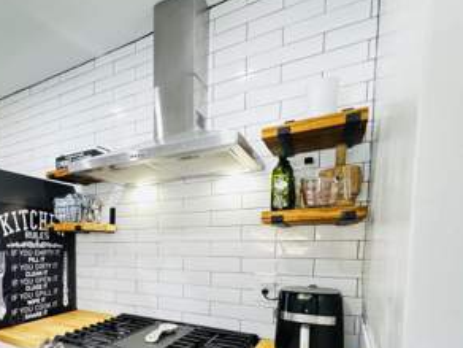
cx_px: 130
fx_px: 308
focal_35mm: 23
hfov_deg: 70.2
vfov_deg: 55.8
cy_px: 265
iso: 640
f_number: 2.2
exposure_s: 1/60
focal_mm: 2.22
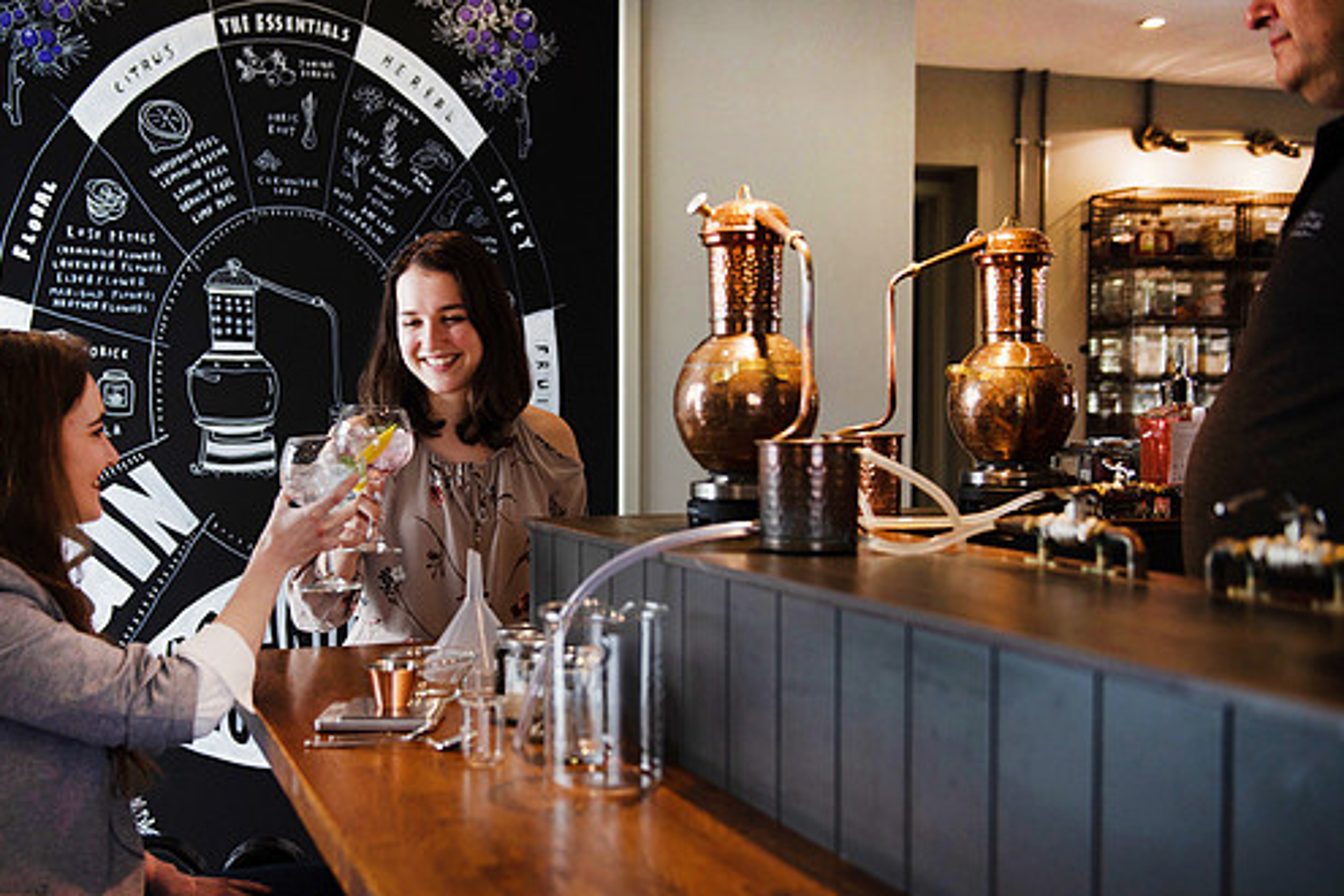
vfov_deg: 32.6
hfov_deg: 47.2
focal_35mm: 41
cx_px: 559
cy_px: 485
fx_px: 1531
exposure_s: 1/250
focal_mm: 35
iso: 400
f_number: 2.8
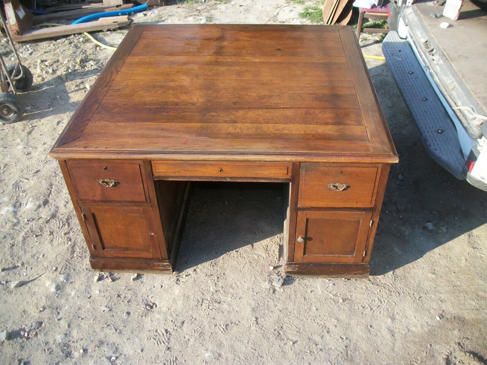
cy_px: 182
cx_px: 244
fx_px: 450
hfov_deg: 56.8
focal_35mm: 32
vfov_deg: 44.2
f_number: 2.9
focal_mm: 5.7
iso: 80
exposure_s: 1/400
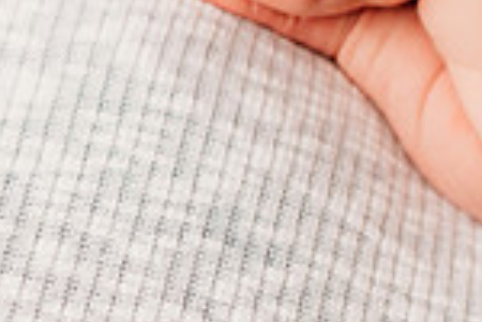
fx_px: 1245
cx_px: 546
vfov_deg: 14.2
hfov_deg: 20.7
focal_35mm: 93
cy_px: -82
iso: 80
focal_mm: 24
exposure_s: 1/160
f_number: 2.5
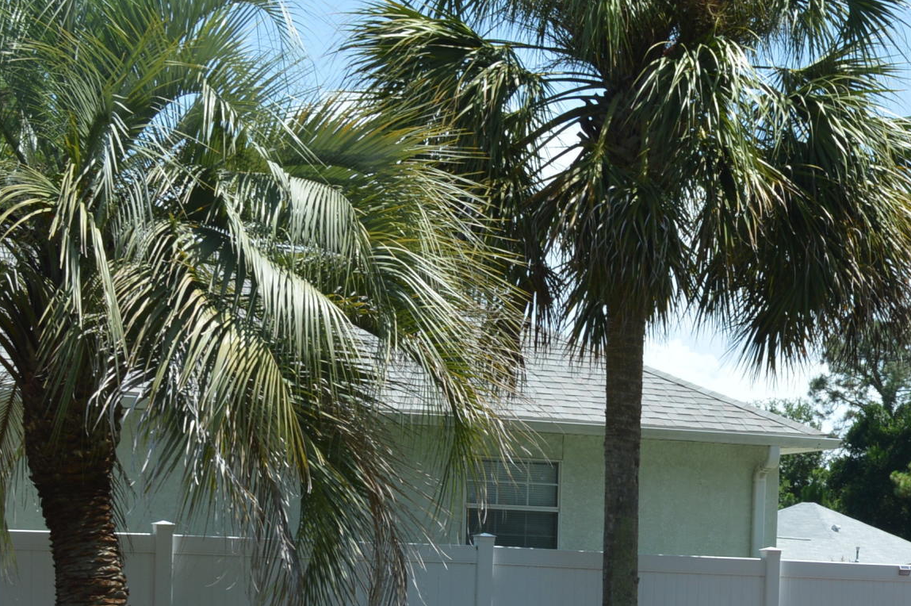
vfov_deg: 14.1
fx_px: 2377
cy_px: 731
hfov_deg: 21.4
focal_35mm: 94
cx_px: 749
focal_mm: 24
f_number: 7.1
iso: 100
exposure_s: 1/200
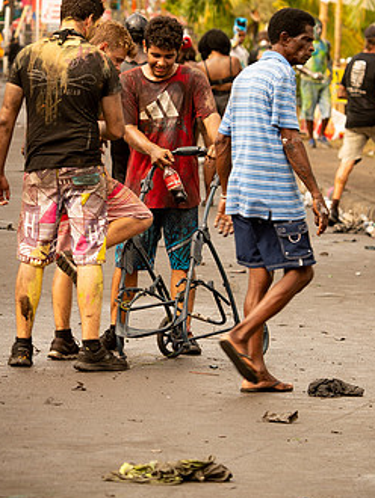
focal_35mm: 307
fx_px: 4429
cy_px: 253
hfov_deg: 4.8
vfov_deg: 6.4
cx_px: 45
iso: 100
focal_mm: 110
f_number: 5.6
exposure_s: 1/160
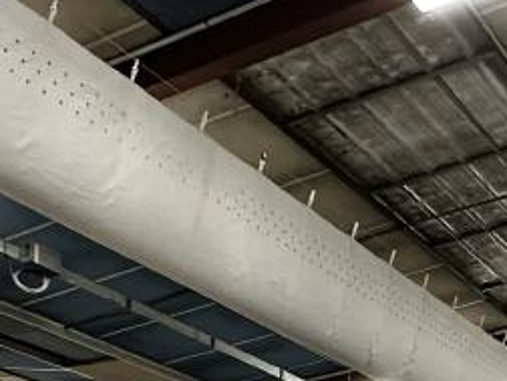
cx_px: 515
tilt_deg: +4.4
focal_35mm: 71
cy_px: 575
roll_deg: -1.7
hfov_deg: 25.9
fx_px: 1040
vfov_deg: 18.4
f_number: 2.2
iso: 400
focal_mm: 2.22
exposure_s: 1/60
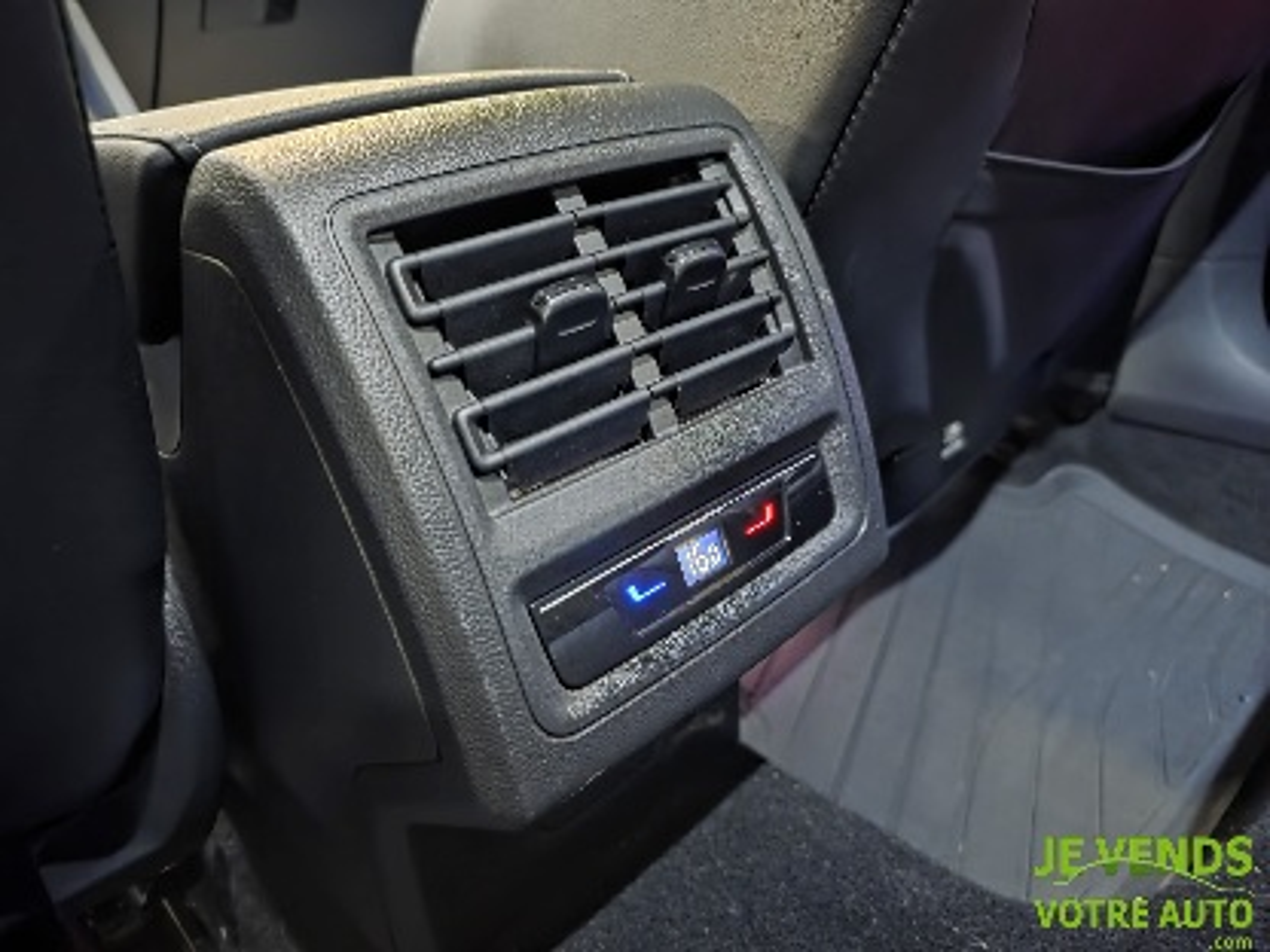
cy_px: 476
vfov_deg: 58.9
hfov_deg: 73.9
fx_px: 844
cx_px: 635
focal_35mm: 23
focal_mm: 6.25
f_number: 1.7
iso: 2000
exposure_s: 1/17.7
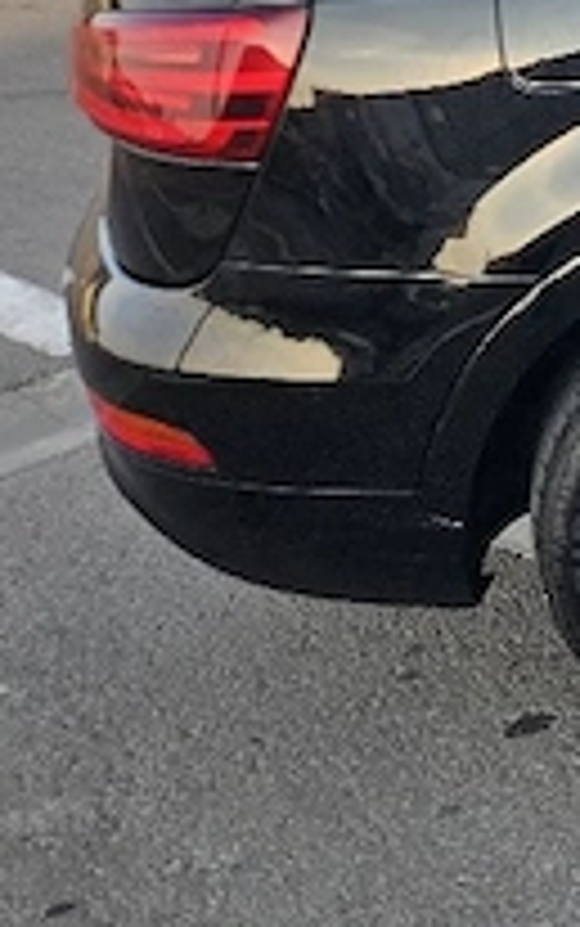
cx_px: 1326
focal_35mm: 71
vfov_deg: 28.1
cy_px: 140
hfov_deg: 13.9
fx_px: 1793
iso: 25
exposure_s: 1/345
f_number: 1.8
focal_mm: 5.4
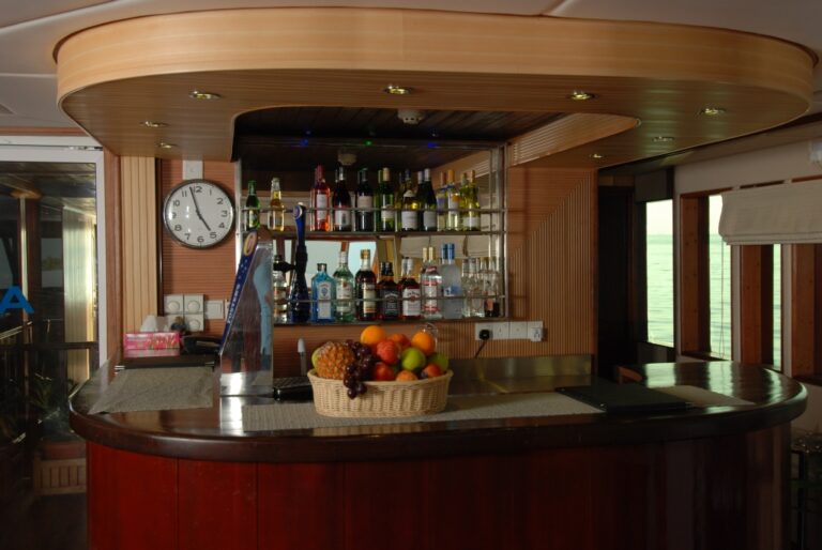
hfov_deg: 53.1
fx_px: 823
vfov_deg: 37.0
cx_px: 411
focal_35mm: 36
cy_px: 275
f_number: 5.6
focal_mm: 24
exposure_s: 1/160
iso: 200
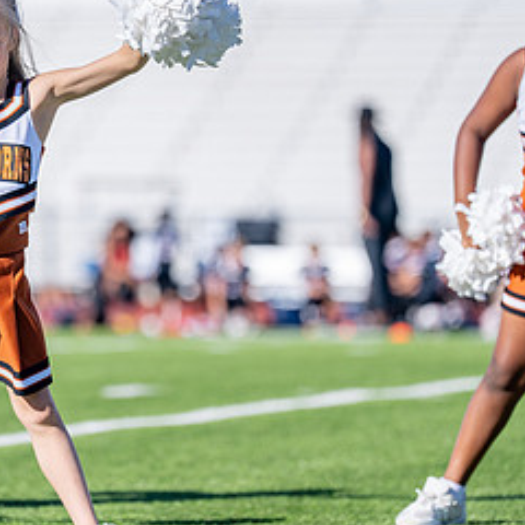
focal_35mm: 337
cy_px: 215
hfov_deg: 5.2
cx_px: 3
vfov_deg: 5.2
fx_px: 5783
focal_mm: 154
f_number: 2.8
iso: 100
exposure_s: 1/2500
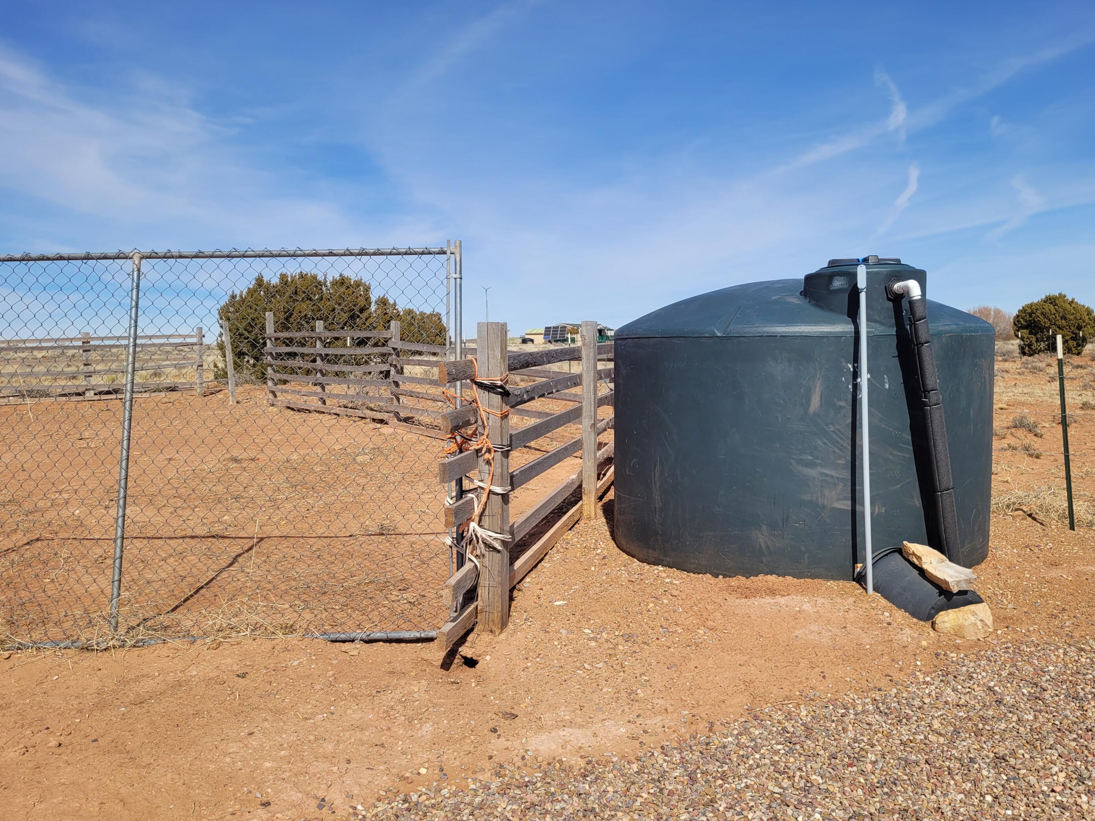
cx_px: 584
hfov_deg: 63.4
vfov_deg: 49.7
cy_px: 433
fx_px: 886
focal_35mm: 28
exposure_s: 1/3381
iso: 40
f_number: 1.8
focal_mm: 5.4
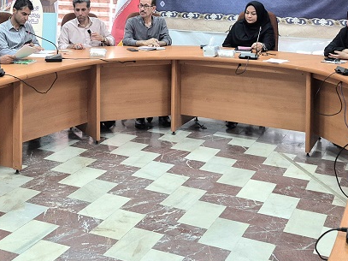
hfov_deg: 33.8
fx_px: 563
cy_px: -4
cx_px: 97
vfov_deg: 24.8
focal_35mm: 56
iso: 125
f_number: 1.8
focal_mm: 5.4
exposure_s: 1/100
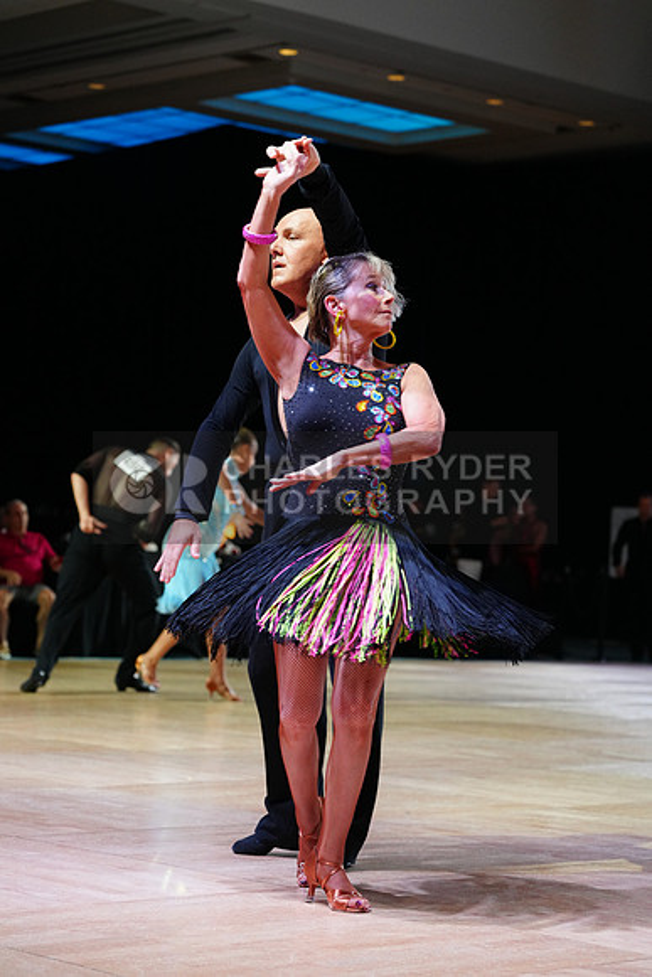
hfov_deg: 16.3
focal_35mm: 84
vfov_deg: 24.2
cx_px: 326
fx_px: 2280
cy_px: 488
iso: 2500
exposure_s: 1/320
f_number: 4
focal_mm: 84
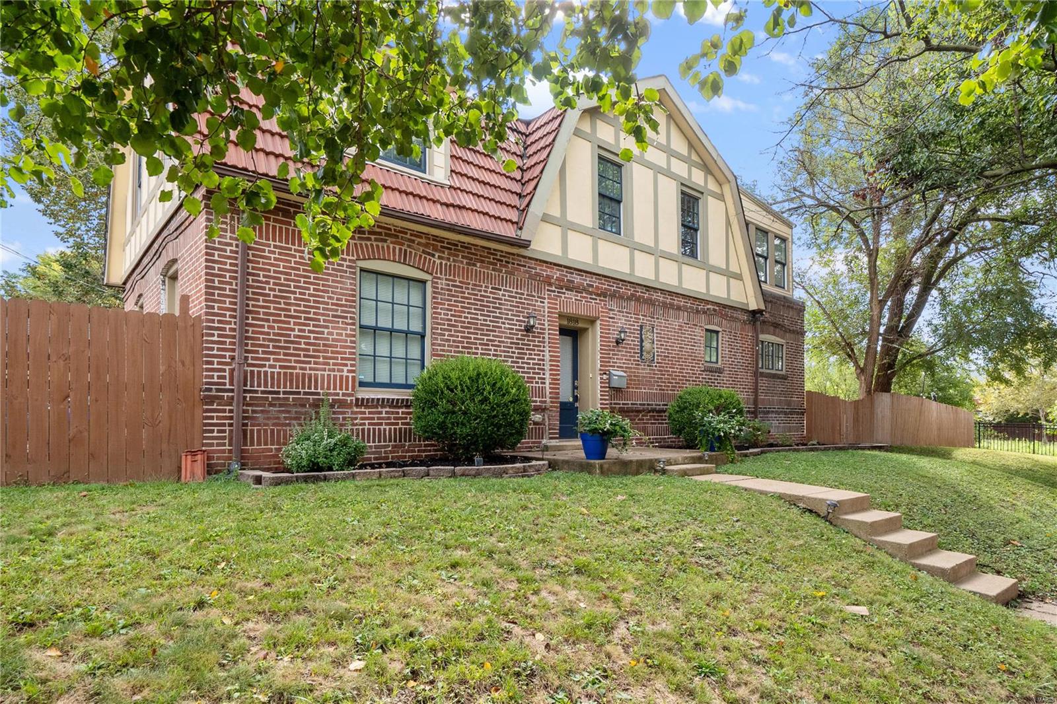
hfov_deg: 90.0
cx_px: 528
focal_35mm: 18
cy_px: 352
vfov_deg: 67.4
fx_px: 528
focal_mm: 9
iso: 400
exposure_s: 1/200
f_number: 6.3
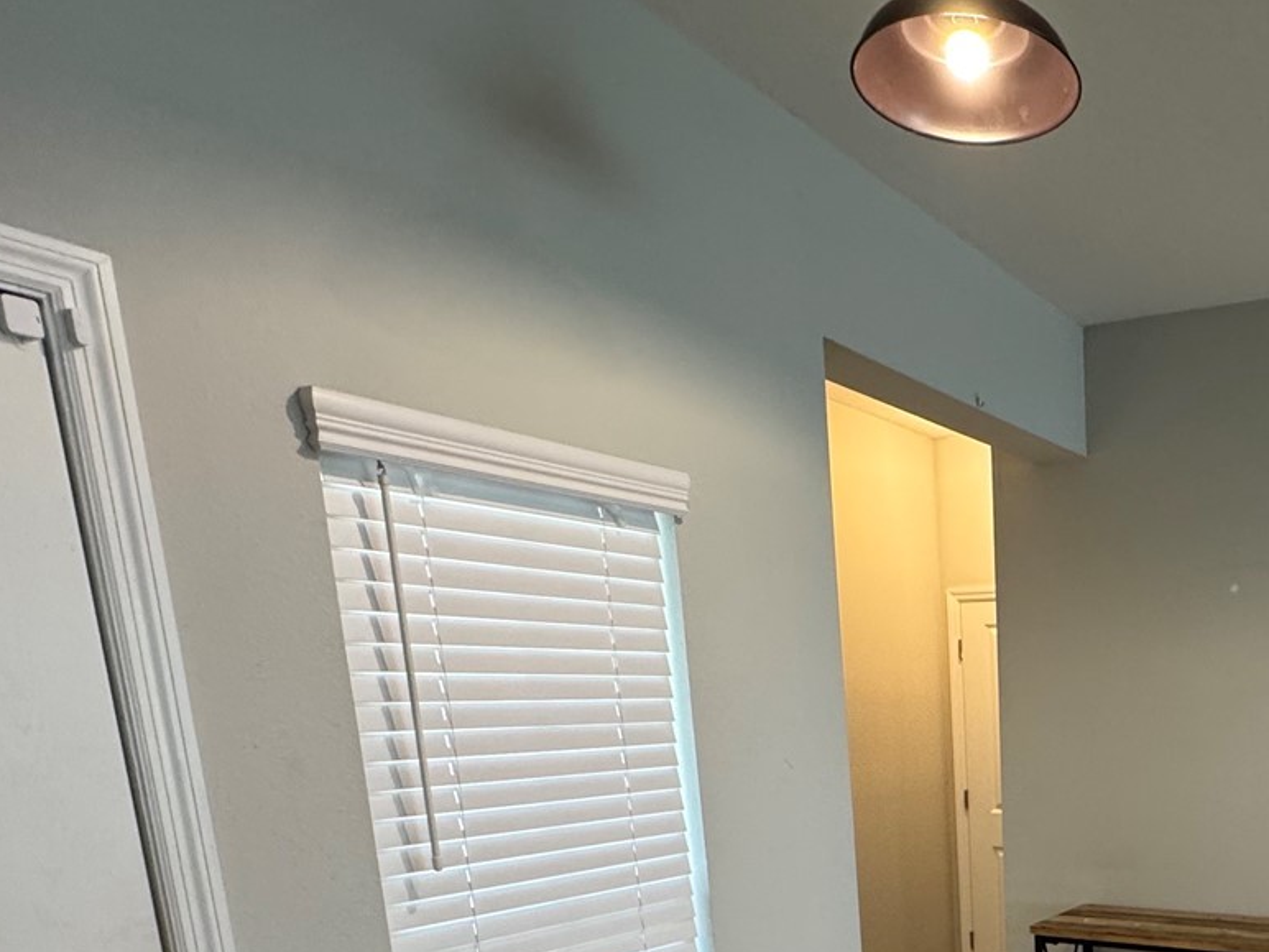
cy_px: 906
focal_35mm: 29
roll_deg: +0.2
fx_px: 1063
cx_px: 1164
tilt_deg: -13.6
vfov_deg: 42.9
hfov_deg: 53.2
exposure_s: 1/60
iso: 250
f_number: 2.2
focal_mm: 2.22
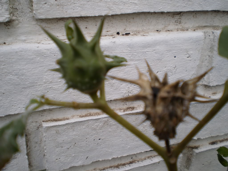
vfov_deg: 34.3
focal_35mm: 42
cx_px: 114
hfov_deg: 44.8
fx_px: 277
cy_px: 86
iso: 64
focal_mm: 7.4
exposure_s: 1/400
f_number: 3.5
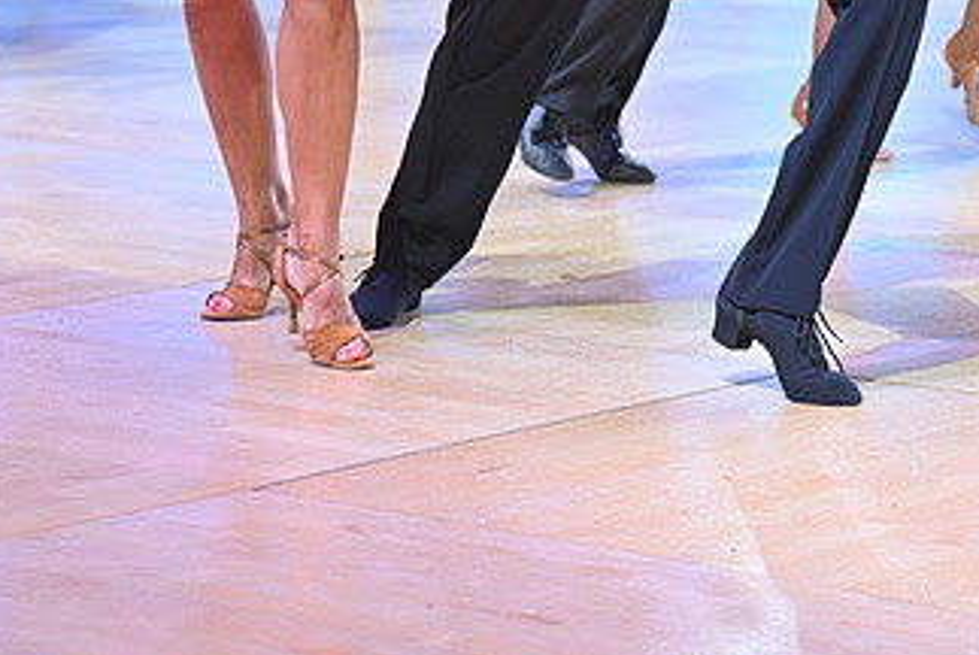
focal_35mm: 165
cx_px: 526
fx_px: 4491
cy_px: -191
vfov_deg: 8.2
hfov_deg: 12.4
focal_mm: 92
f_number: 4
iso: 2000
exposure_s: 1/250
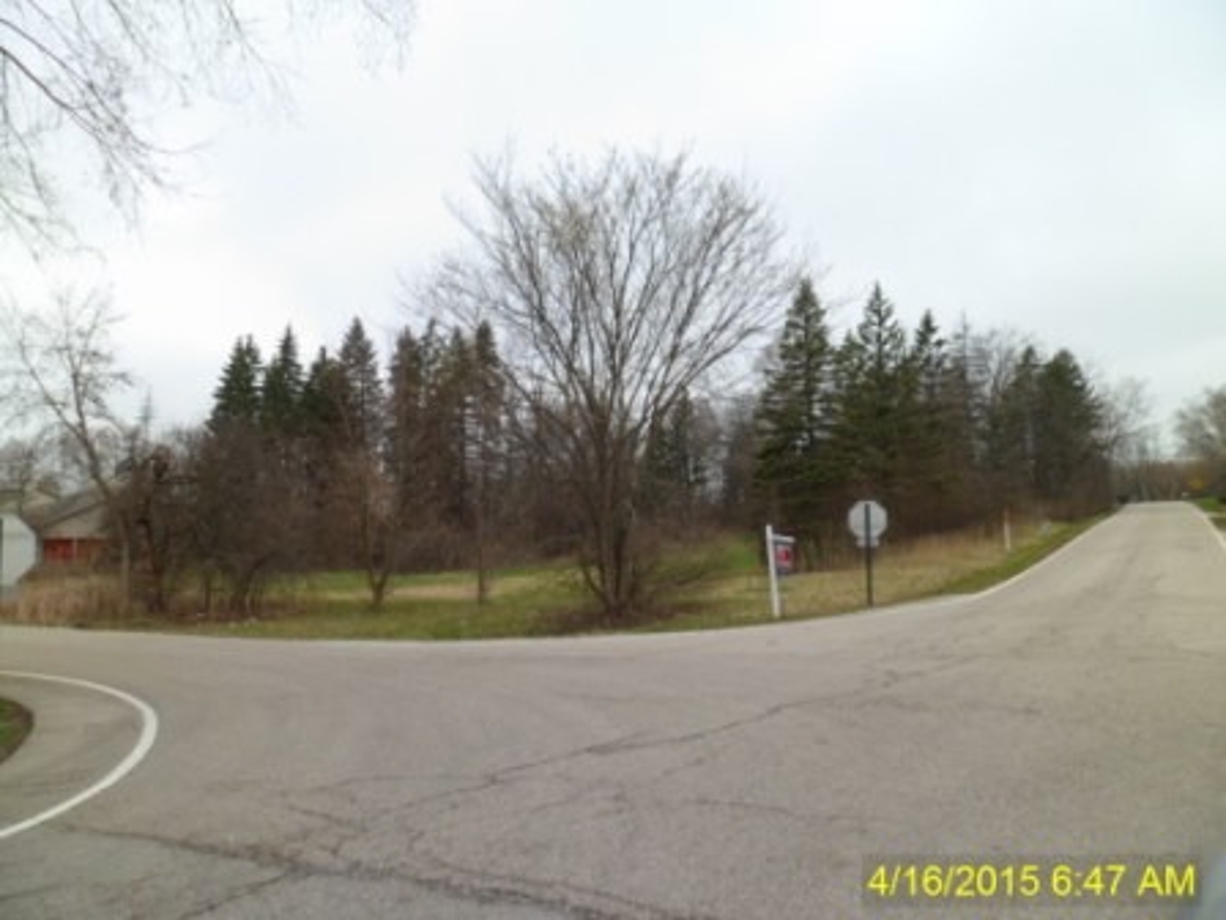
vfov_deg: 53.1
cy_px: 460
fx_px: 921
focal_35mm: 26
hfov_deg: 67.3
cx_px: 613
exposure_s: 1/350
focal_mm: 4.9
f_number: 3.3
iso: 80
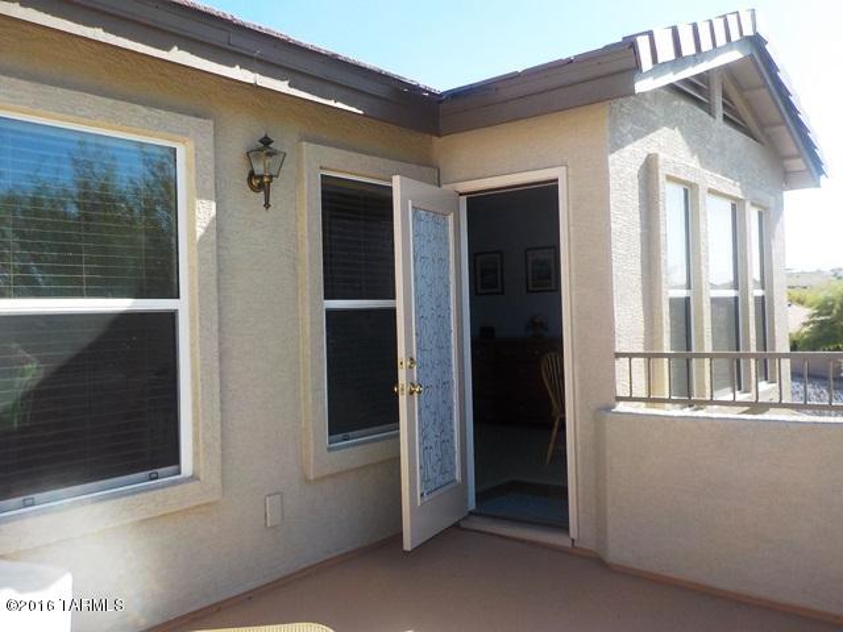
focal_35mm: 30
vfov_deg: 46.8
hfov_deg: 60.0
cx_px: 422
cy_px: 316
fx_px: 731
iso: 125
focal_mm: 4.1
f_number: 3.3
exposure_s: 1/500
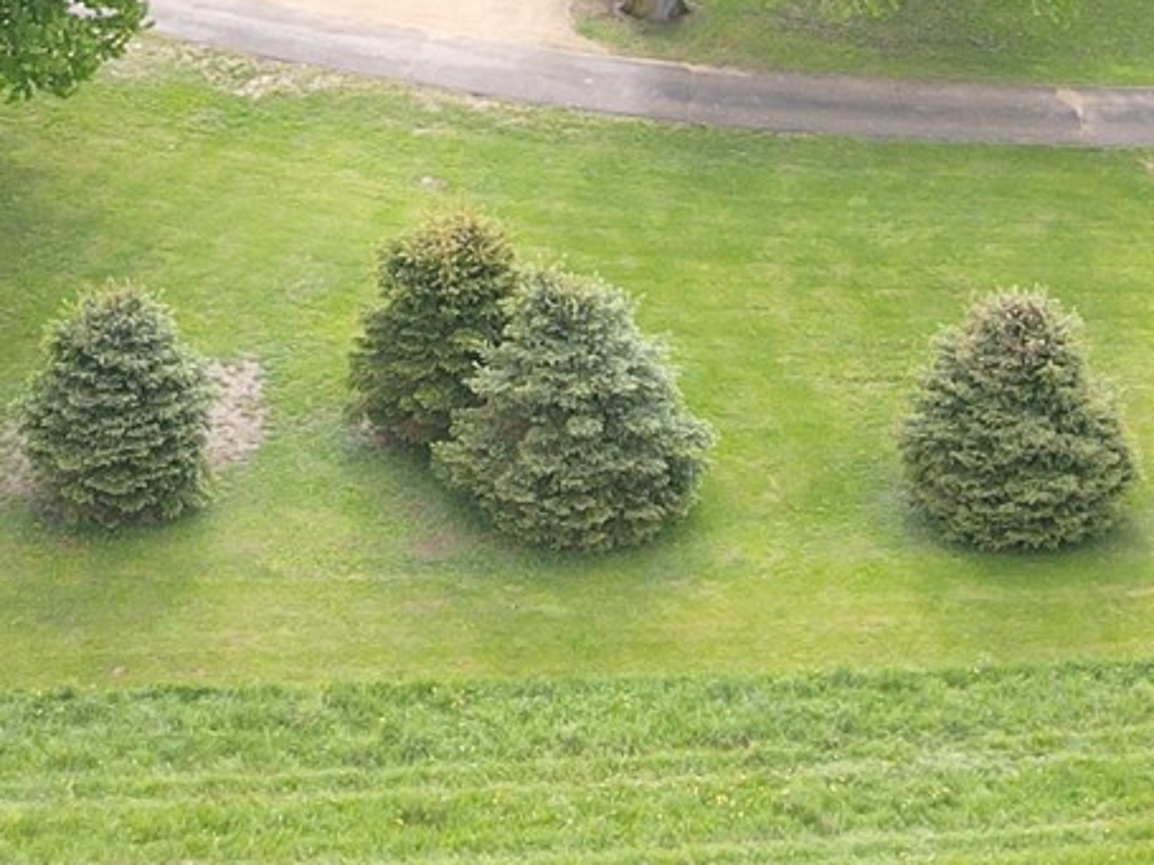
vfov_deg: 12.6
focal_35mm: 108
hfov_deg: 18.2
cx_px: 563
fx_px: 3599
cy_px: -634
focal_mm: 4.5
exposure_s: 1/90
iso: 100
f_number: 2.8
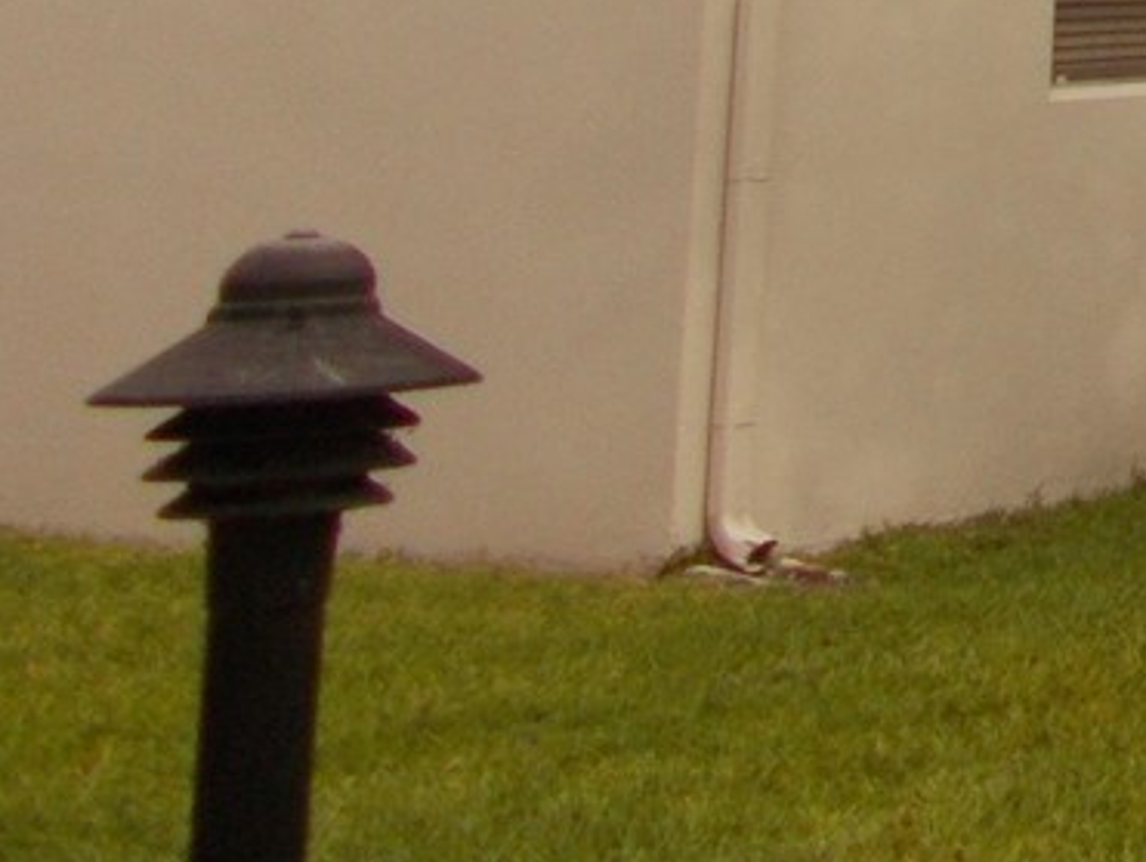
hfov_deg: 15.2
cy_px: -982
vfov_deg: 11.6
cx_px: 2070
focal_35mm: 112
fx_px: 3711
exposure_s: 1/400
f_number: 3.2
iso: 80
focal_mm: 4.6
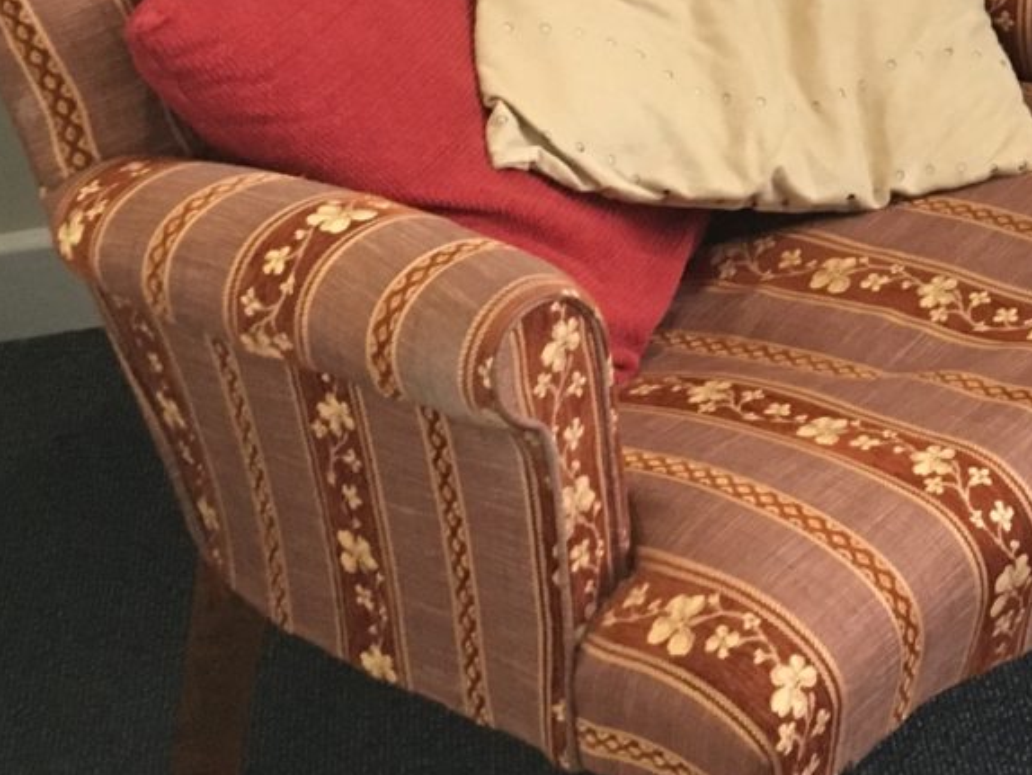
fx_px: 2893
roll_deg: +0.5
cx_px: 1343
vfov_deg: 14.3
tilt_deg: -17.1
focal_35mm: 97
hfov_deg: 18.8
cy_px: -361
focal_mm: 4.15
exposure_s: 1/33
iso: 160
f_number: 2.2
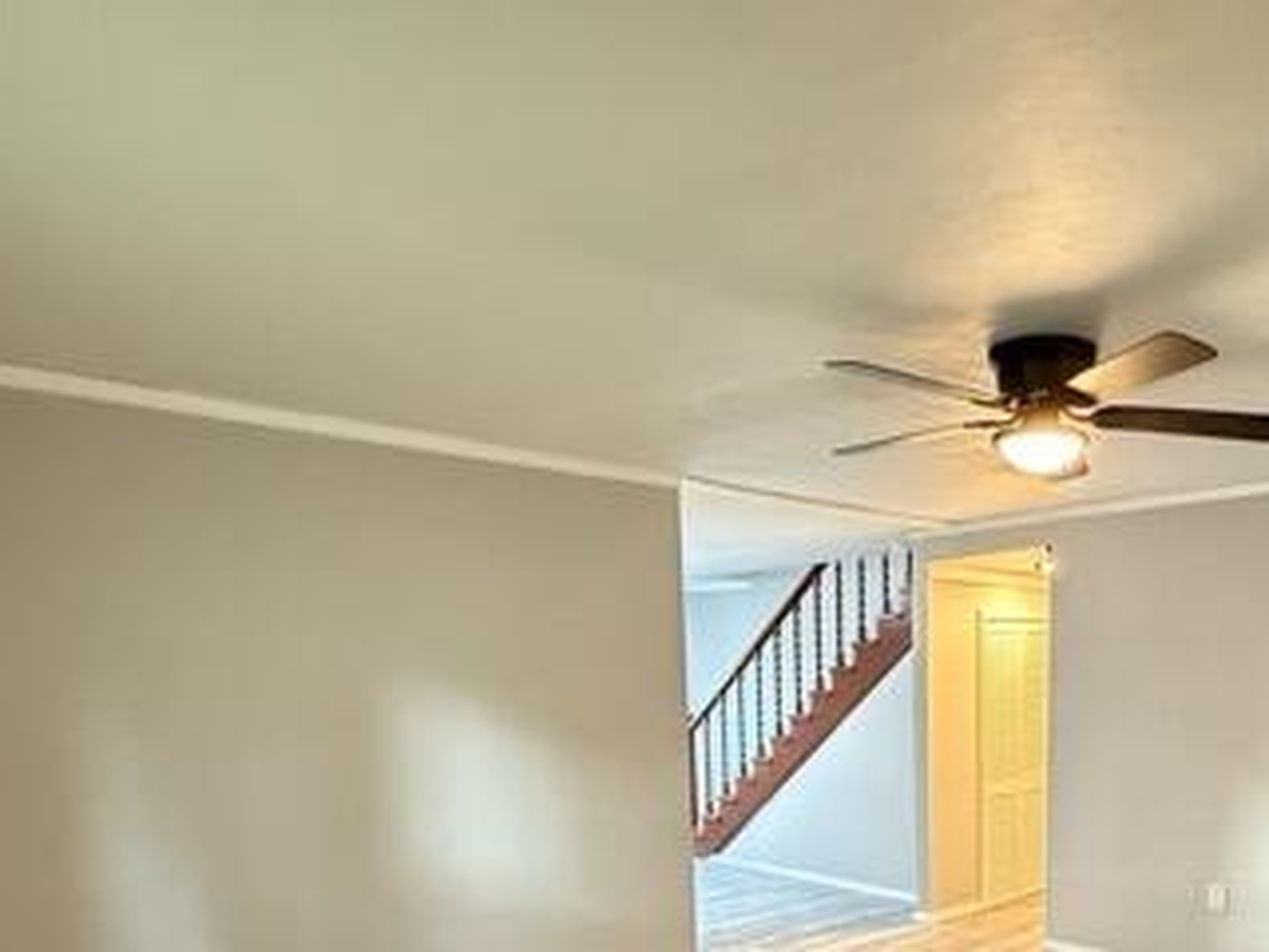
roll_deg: +0.5
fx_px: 1026
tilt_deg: -8.2
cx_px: 900
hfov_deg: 61.0
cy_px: 825
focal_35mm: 28
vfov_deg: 45.8
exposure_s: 1/60
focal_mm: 2.22
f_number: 2.2
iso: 1250
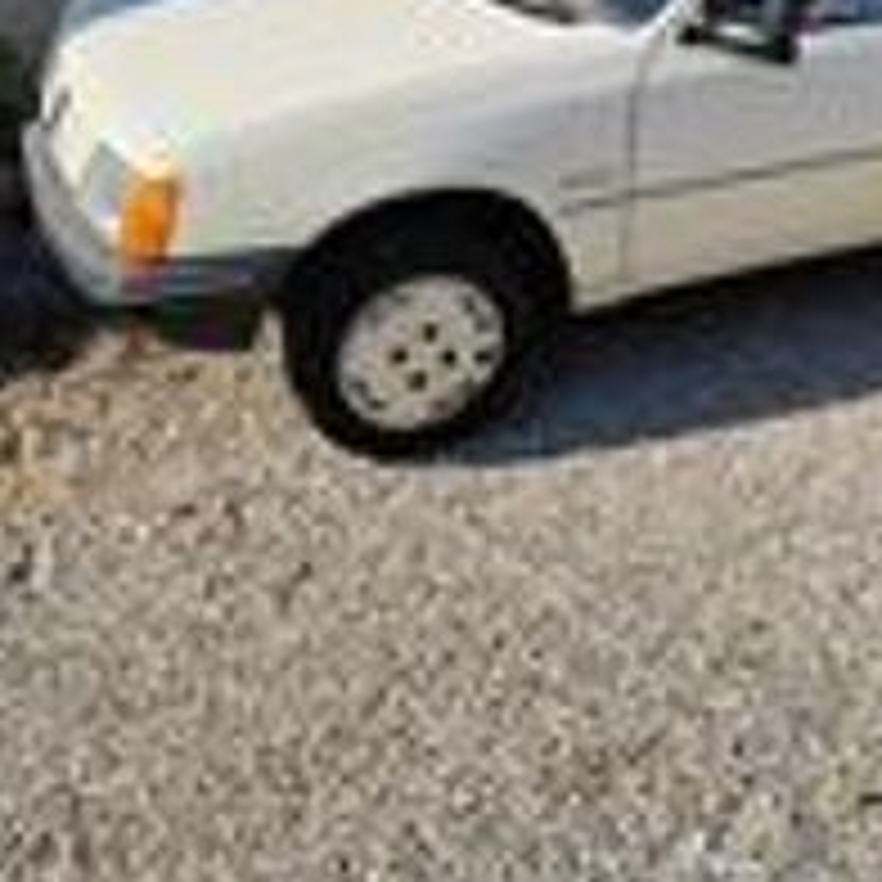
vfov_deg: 31.2
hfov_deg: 32.2
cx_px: 666
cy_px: 83
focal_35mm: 52
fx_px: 1499
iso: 100
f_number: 1.9
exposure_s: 1/2100
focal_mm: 5.52
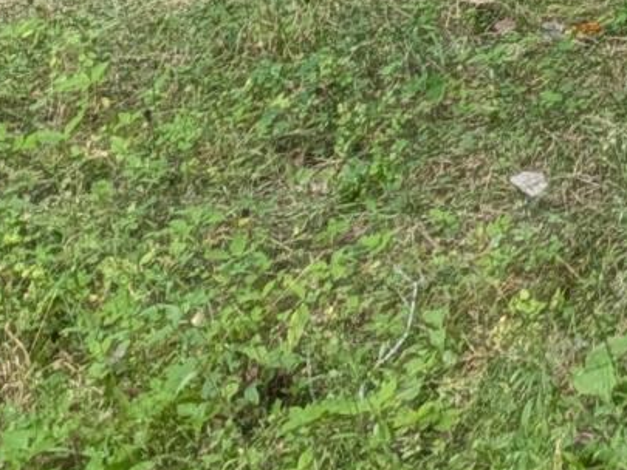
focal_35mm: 185
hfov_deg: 9.7
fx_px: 3352
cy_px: -790
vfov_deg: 7.3
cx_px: 1386
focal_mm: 5.43
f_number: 1.89
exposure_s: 1/135
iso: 37
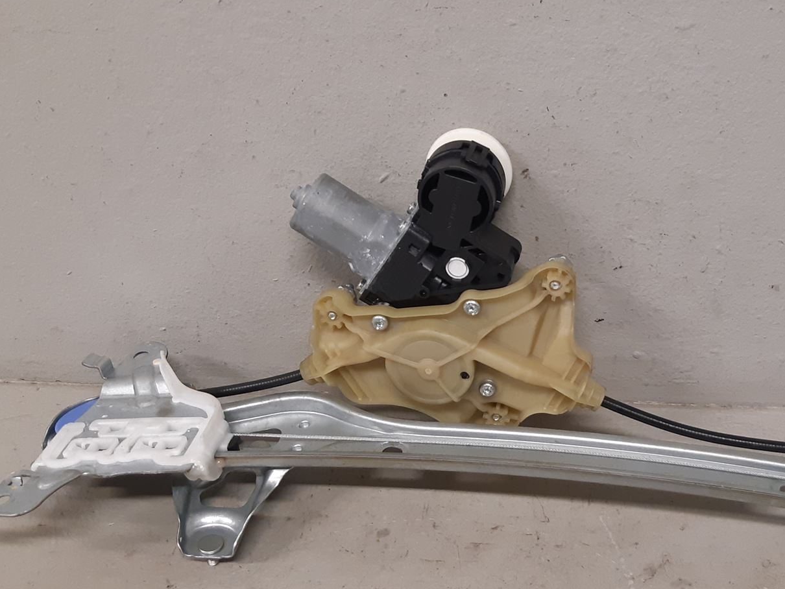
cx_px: 508
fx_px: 998
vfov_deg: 32.8
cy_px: 355
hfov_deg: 42.5
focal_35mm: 44
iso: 160
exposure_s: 1/50
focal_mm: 3.93
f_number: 1.7
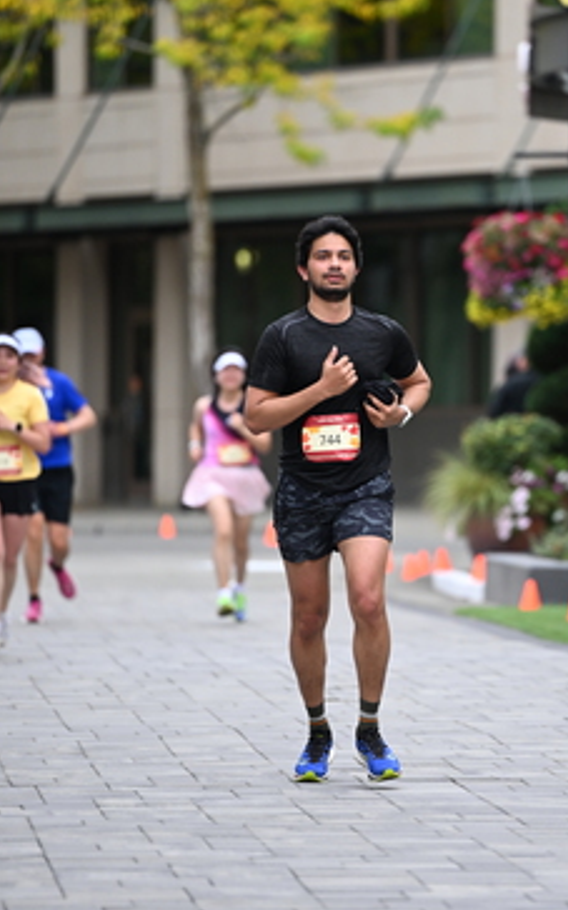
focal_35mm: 293
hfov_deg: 4.5
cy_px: 385
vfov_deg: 7.2
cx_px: 432
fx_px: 7268
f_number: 2.8
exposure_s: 1/2000
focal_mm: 190
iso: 640
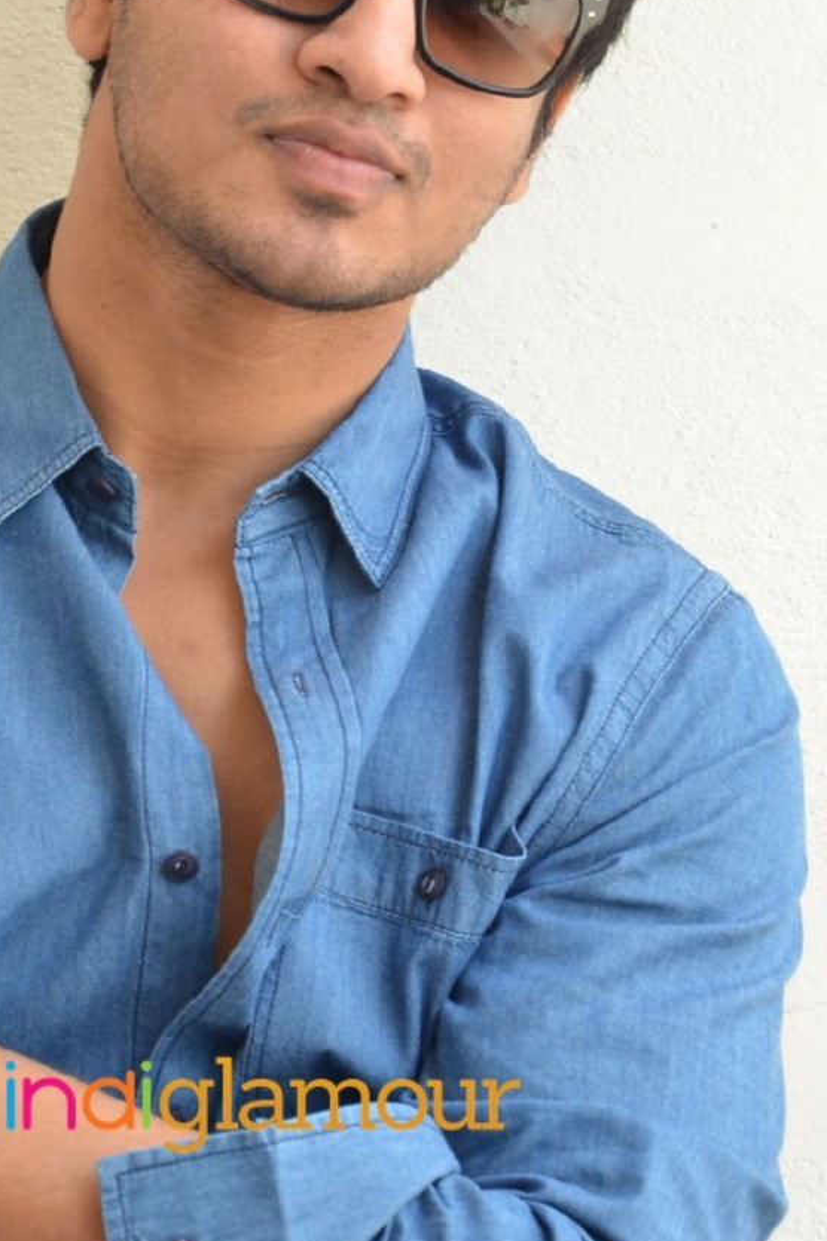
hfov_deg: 8.2
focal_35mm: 168
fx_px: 5793
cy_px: 508
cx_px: 190
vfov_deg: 12.2
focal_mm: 62
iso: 500
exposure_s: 1/125
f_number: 5.6
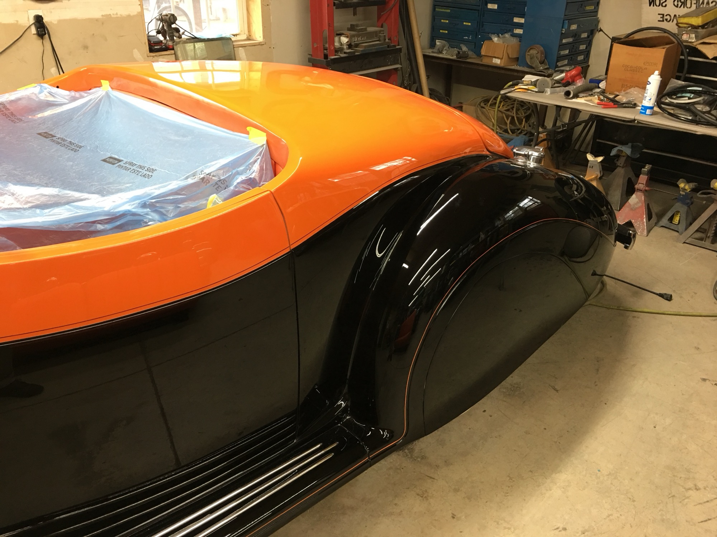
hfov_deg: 61.7
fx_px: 601
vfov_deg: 48.2
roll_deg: -1.1
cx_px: 358
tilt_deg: -26.9
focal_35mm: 29
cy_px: 268
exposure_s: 1/15
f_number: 2.2
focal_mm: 4.15
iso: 50
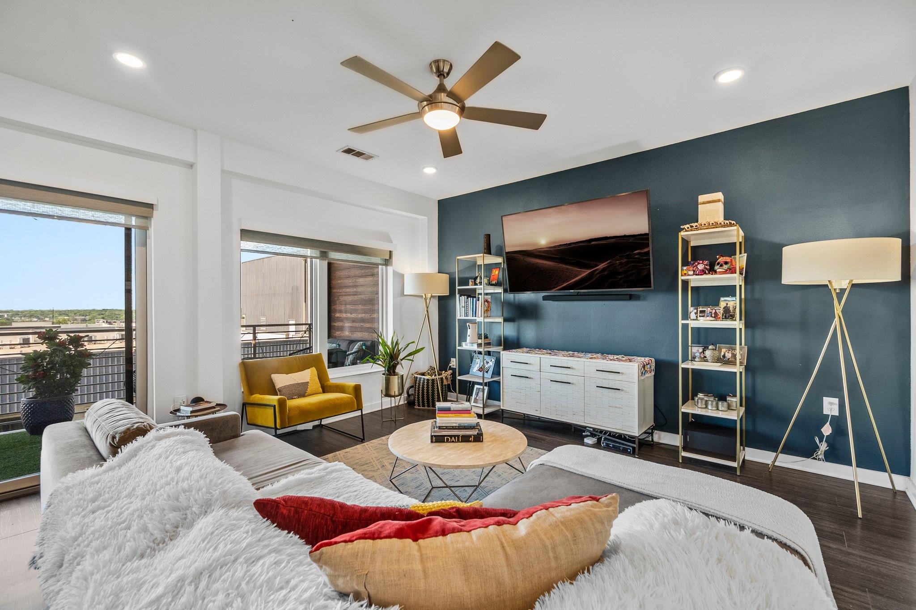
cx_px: 458
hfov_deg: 100.4
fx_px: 382
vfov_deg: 77.3
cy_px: 305
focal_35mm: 15
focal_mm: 10
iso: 640
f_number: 6.3
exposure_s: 1/15
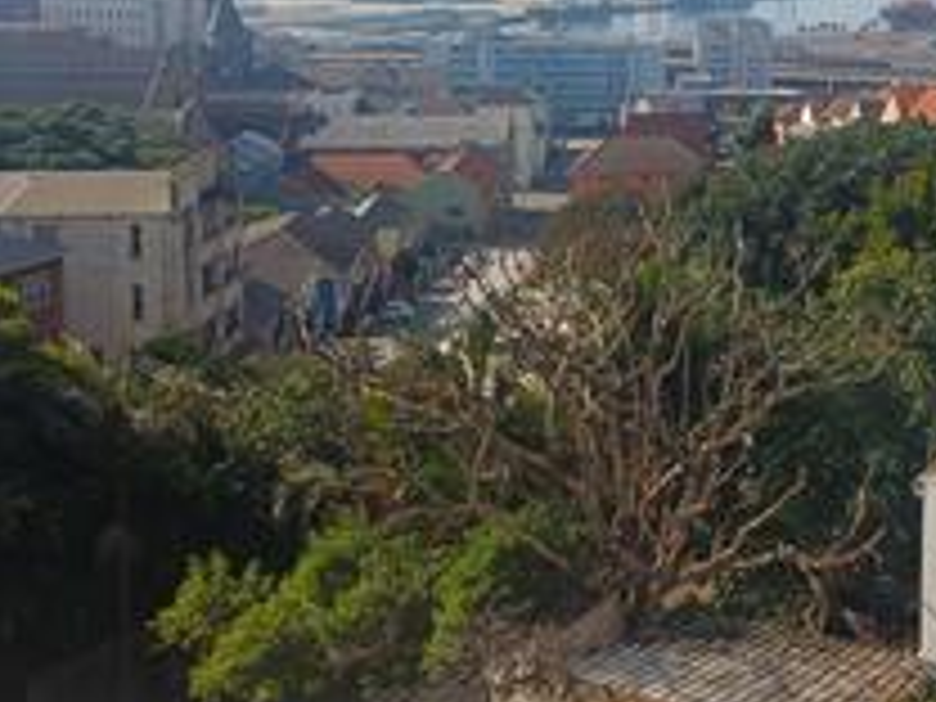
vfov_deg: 29.2
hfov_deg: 37.4
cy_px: 94
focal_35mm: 48
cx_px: 819
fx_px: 1298
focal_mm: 4.65
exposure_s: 1/1095
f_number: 1.8
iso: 50
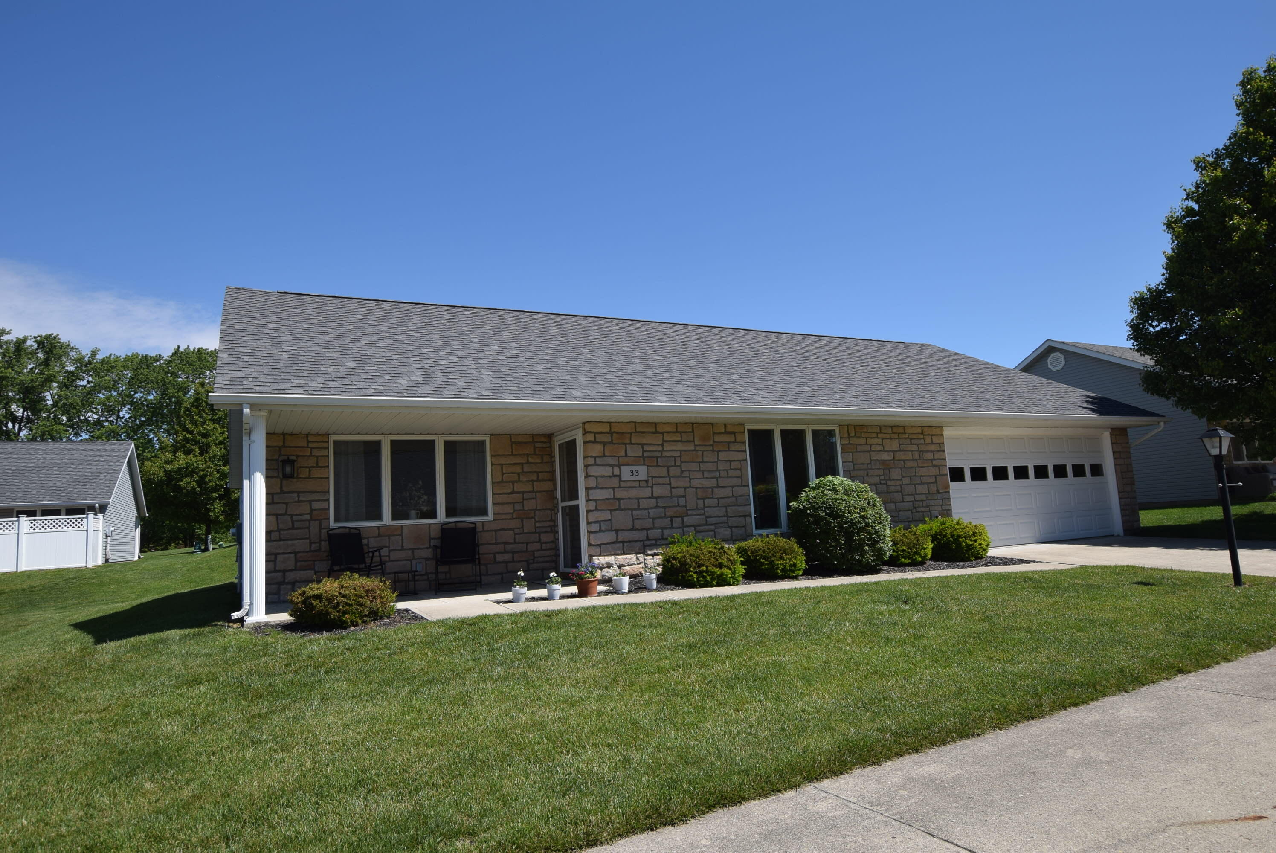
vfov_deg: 59.6
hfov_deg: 81.2
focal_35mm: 21
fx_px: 745
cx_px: 638
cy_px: 426
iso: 200
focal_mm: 14
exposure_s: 1/320
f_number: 9
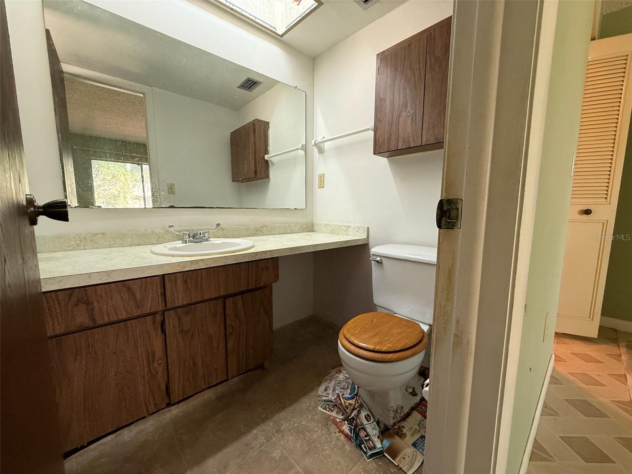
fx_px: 256
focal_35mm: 14
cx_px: 316
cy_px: 237
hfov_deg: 102.1
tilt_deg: -6.3
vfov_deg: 85.7
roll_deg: -0.7
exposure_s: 1/60
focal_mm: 2.22
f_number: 2.2
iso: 400
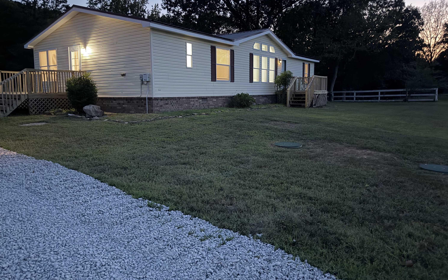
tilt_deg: -6.4
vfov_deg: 47.4
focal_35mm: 26
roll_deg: +2.9
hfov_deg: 70.4
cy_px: 118
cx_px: 225
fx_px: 317
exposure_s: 1/15
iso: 1250
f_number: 1.78
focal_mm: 6.76
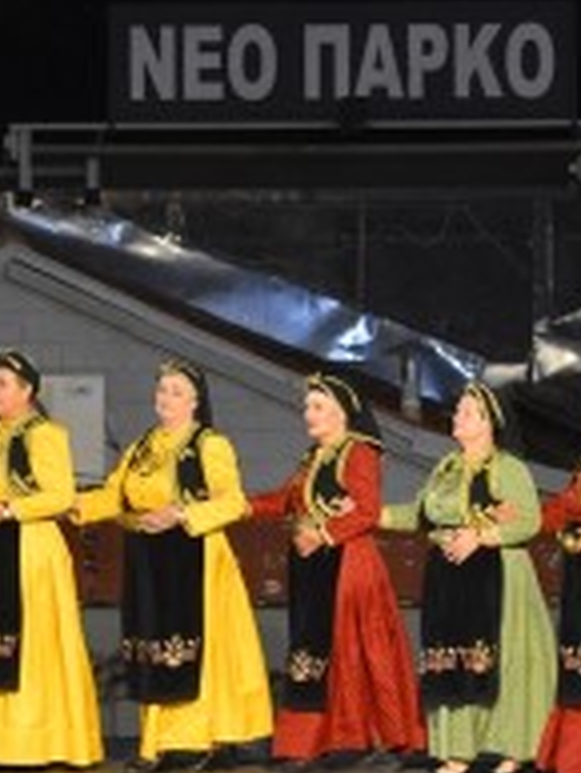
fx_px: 6840
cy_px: 629
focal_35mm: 306
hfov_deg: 4.8
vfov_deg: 6.5
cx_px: -114
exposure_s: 1/125
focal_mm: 78
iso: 2800
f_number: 4.8
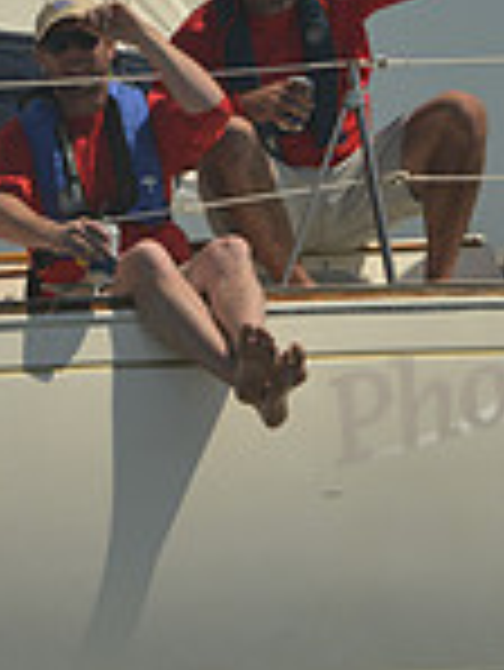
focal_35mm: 345
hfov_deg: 4.3
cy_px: 178
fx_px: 6688
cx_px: 99
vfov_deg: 5.7
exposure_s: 1/1000
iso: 280
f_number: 9
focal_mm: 92
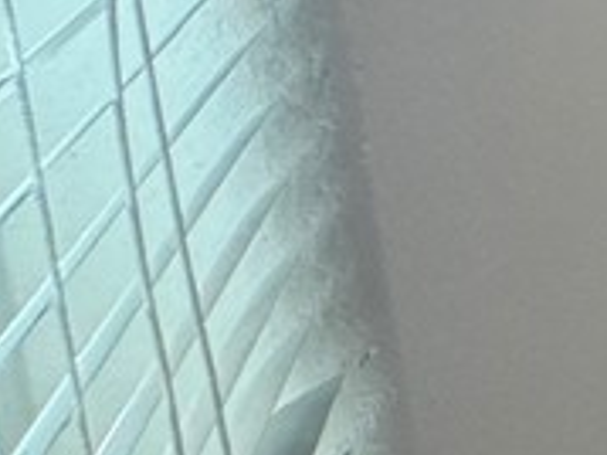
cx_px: 1675
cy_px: -465
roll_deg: +5.4
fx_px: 1402
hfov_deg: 12.8
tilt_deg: -4.3
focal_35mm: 80
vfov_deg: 14.9
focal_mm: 2.22
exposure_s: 1/126
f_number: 2.2
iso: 64
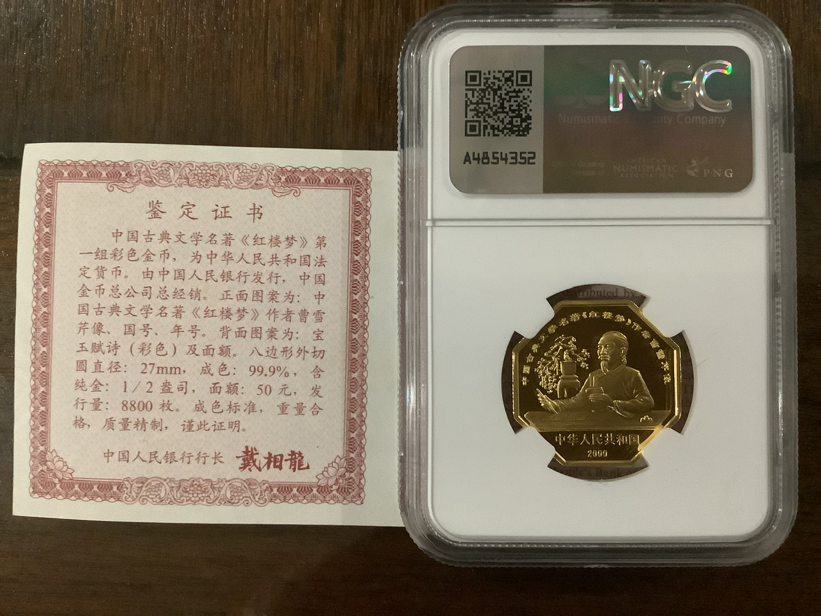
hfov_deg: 58.4
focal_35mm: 31
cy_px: 308
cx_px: 410
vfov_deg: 45.4
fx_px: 735
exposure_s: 1/30
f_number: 2.4
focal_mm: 3.3
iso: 640
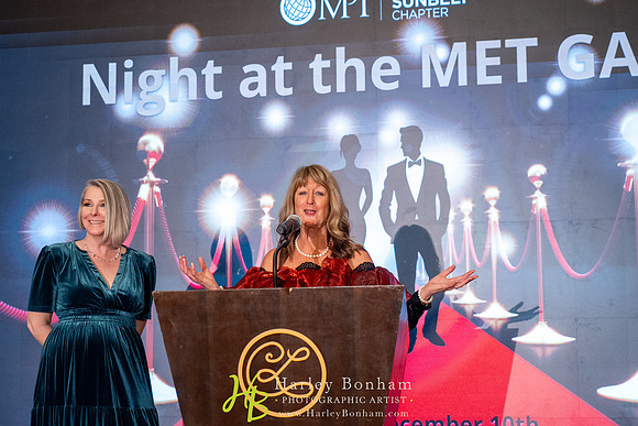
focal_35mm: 54
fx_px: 966
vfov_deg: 24.9
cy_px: 213
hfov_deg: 36.6
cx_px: 319
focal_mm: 50
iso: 3200
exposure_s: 1/200
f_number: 4
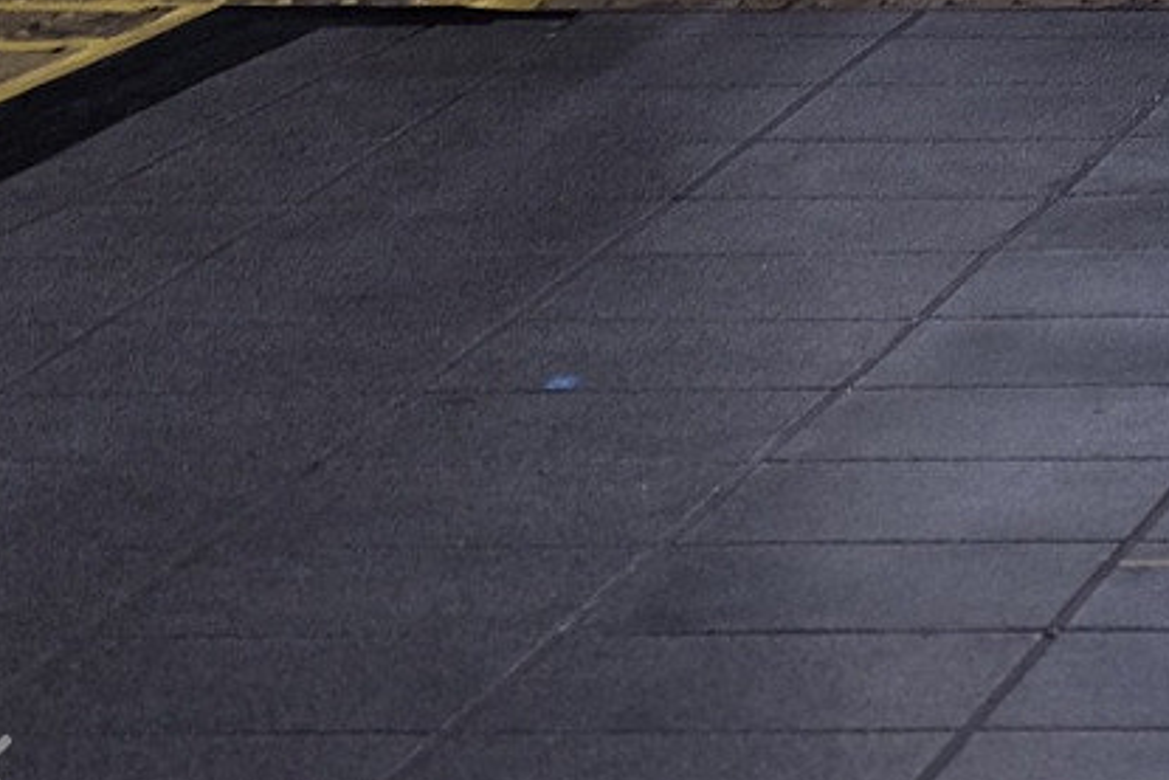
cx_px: 1566
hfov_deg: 6.4
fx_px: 10394
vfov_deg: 4.3
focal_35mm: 320
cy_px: -334
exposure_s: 1/15
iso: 200
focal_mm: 55
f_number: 4
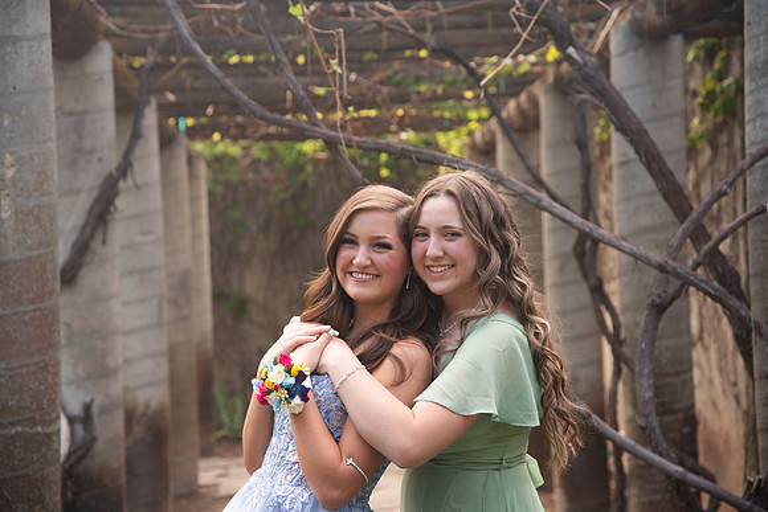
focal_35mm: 92
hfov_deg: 22.1
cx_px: 384
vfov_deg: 14.9
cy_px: 256
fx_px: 1963
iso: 400
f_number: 5
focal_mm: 92
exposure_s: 1/125
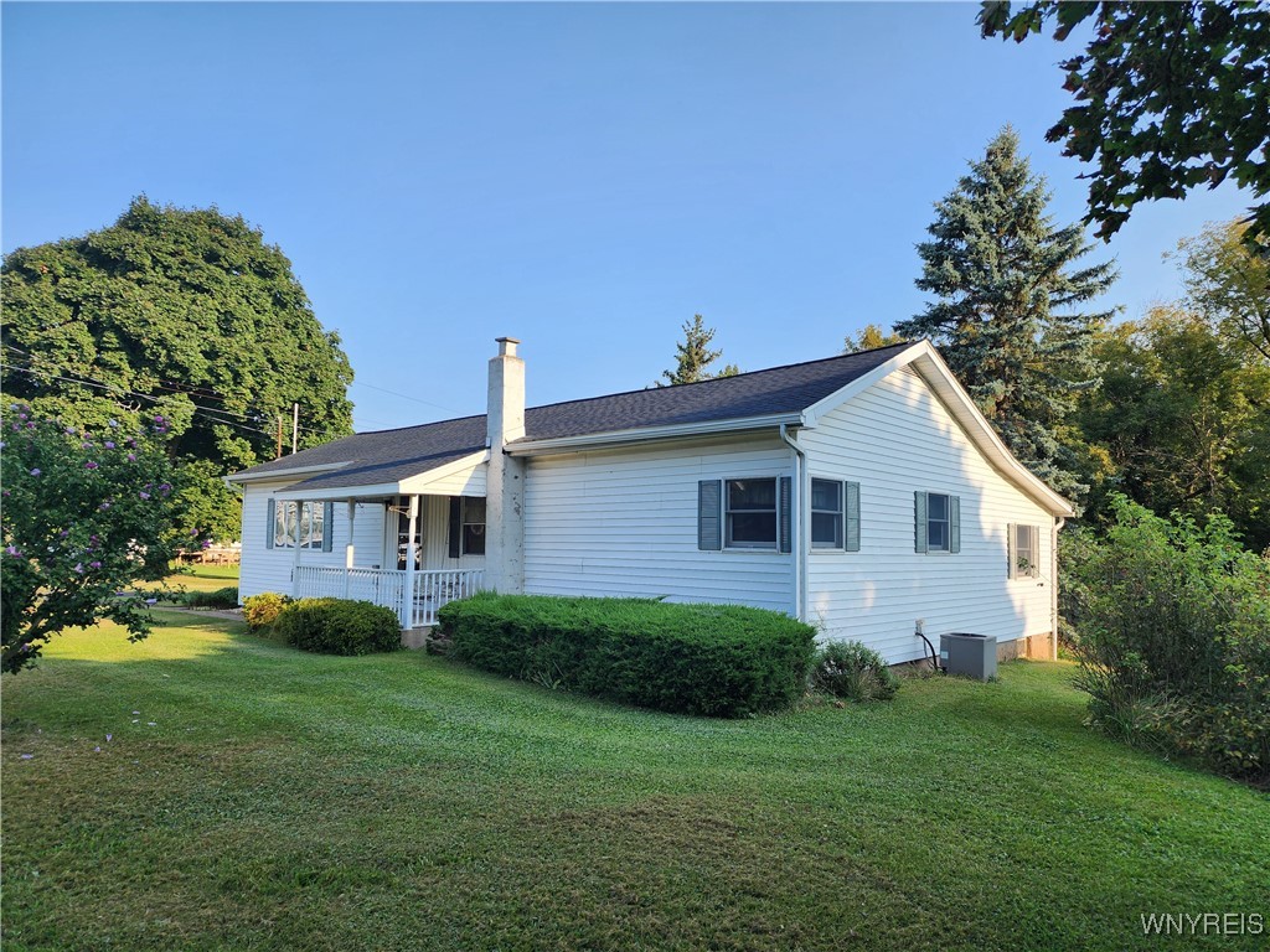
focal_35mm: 23
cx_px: 635
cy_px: 476
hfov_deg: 73.9
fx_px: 844
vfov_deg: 58.9
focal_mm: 6.4
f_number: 1.8
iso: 12
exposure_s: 1/430
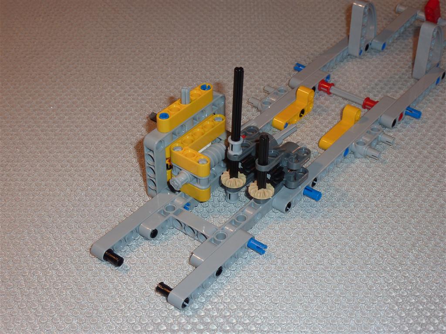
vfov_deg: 24.8
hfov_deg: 32.7
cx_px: 223
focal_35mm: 59
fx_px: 760
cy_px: 167
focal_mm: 9.7
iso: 100
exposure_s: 1/30
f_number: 3.9
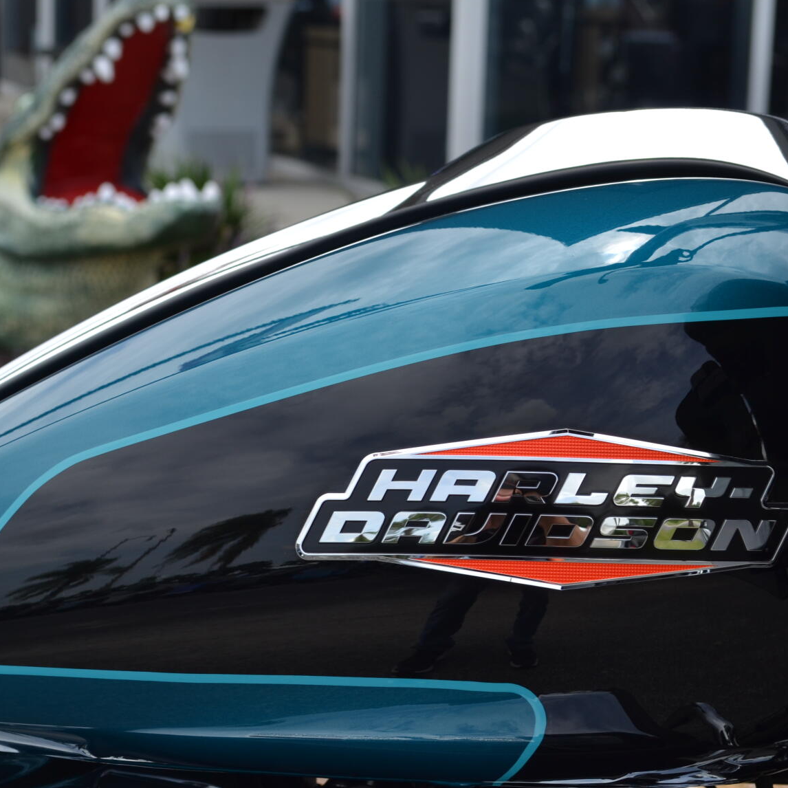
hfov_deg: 19.5
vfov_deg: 19.5
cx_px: 366
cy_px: 416
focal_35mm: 89
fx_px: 2292
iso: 100
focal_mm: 40
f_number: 7.1
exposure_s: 1/200
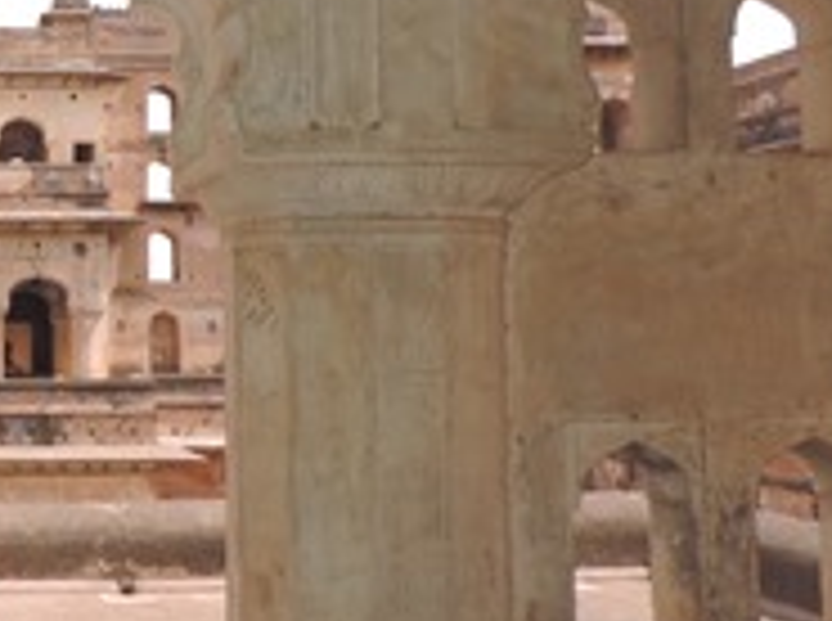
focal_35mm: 52
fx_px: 1247
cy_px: 243
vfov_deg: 27.9
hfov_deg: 33.6
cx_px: -9
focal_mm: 4.3
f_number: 3
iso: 80
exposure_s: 1/500
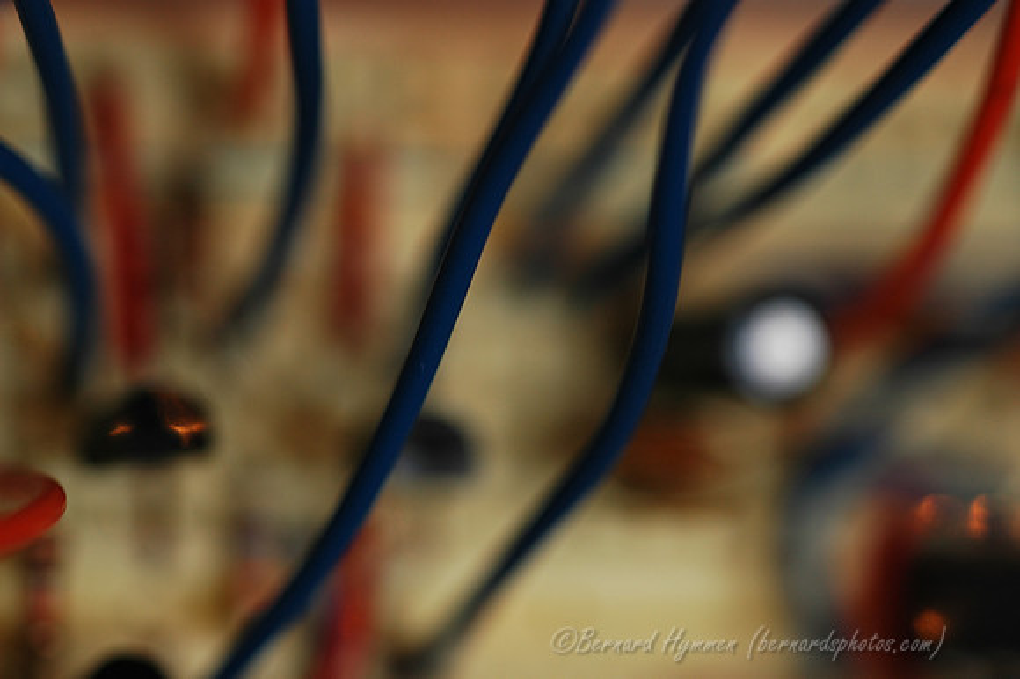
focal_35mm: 225
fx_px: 6371
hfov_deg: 9.2
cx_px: 510
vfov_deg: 6.1
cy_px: 340
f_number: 2.8
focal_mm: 150
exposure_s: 1/80
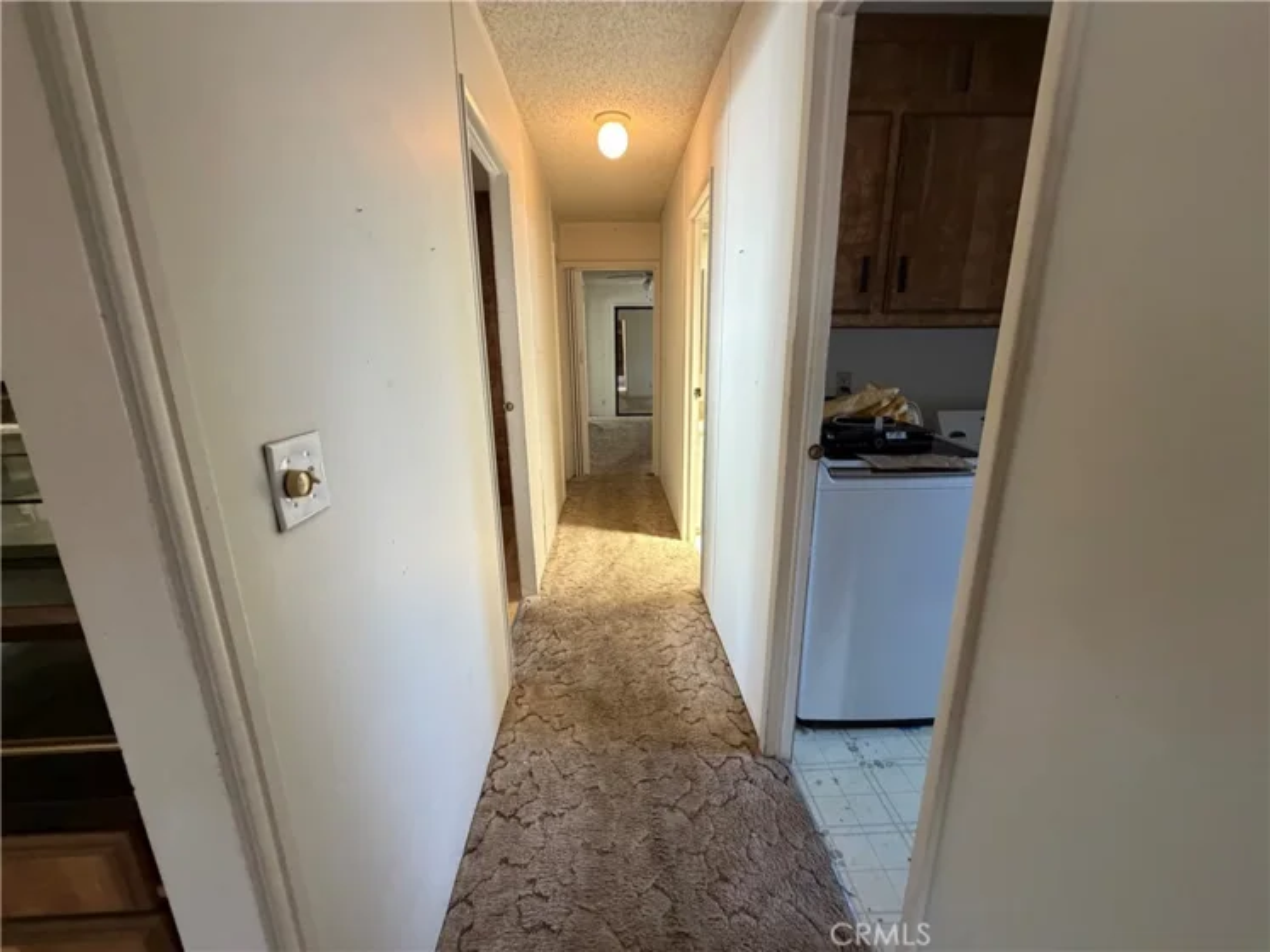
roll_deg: +1.1
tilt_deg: -13.8
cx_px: 635
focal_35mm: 14
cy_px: 476
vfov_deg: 85.7
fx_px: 514
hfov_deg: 102.1
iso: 640
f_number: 2.2
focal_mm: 2.22
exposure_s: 1/60
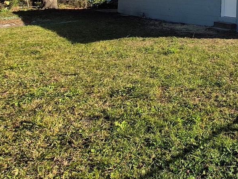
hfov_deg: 42.2
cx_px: 258
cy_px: -26
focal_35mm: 35
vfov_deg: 34.2
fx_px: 241
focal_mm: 1.74
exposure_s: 1/1996
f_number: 2.2
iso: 50
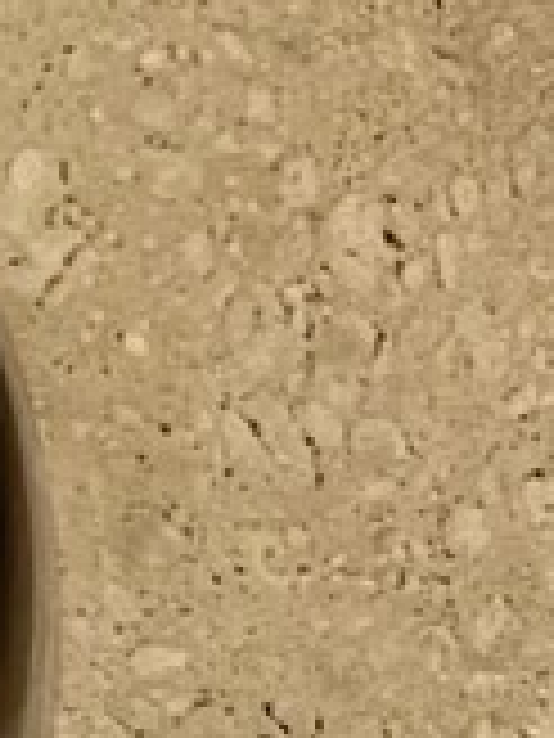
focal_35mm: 190
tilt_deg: -12.1
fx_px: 4054
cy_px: 306
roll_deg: +0.4
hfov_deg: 7.4
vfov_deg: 10.4
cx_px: -685
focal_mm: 5.7
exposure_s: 1/50
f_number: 1.5
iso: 160
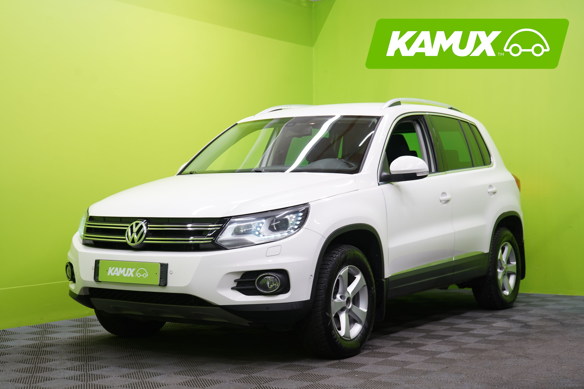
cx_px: 292
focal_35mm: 57
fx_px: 925
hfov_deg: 35.1
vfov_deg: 23.8
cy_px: 194
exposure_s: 1/30
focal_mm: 57
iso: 400
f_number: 5
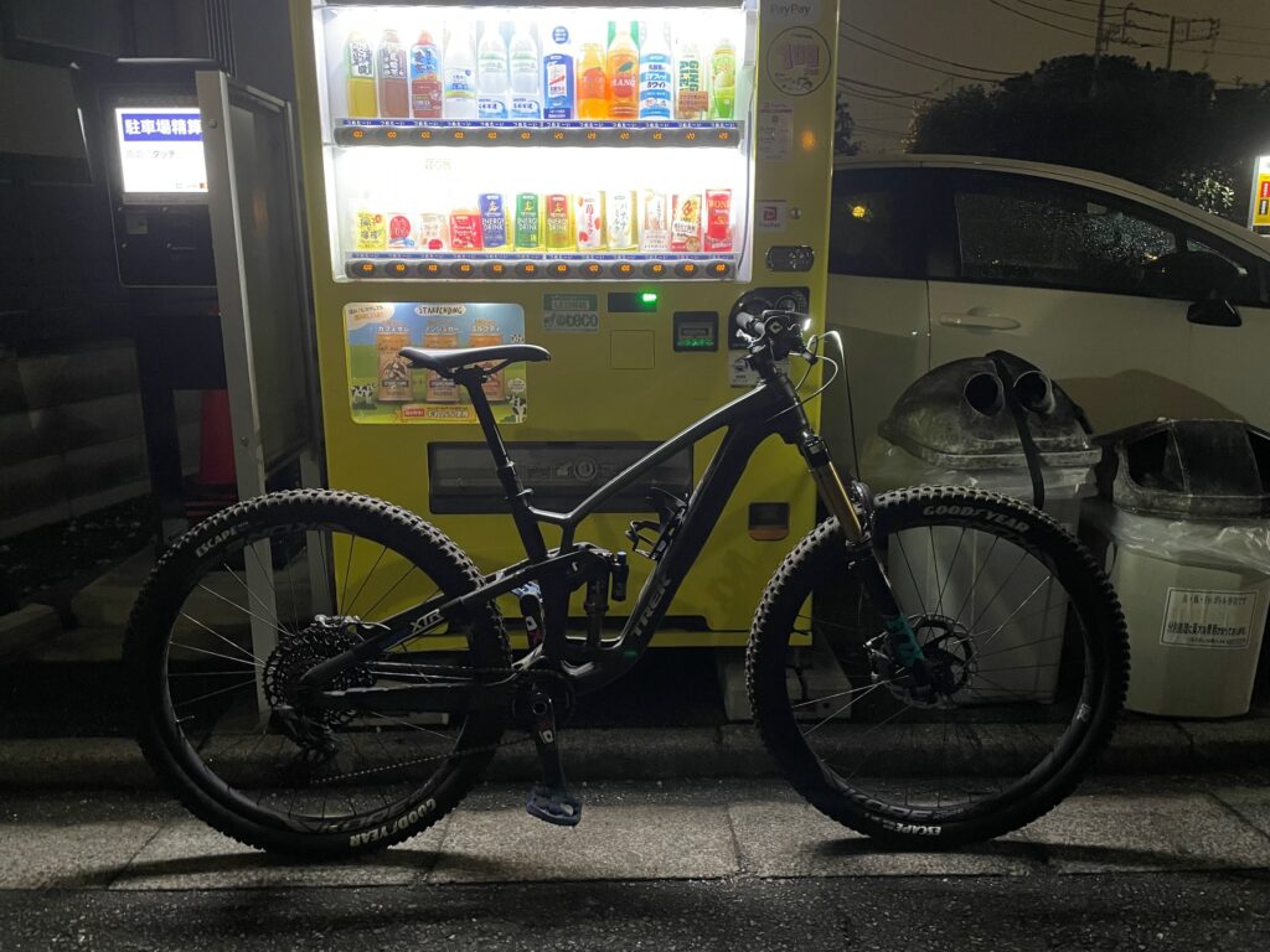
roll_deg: +0.4
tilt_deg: -13.0
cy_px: 476
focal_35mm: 26
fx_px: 954
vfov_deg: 53.1
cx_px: 635
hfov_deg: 67.3
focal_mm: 4.2
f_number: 1.6
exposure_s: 1/30
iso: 800
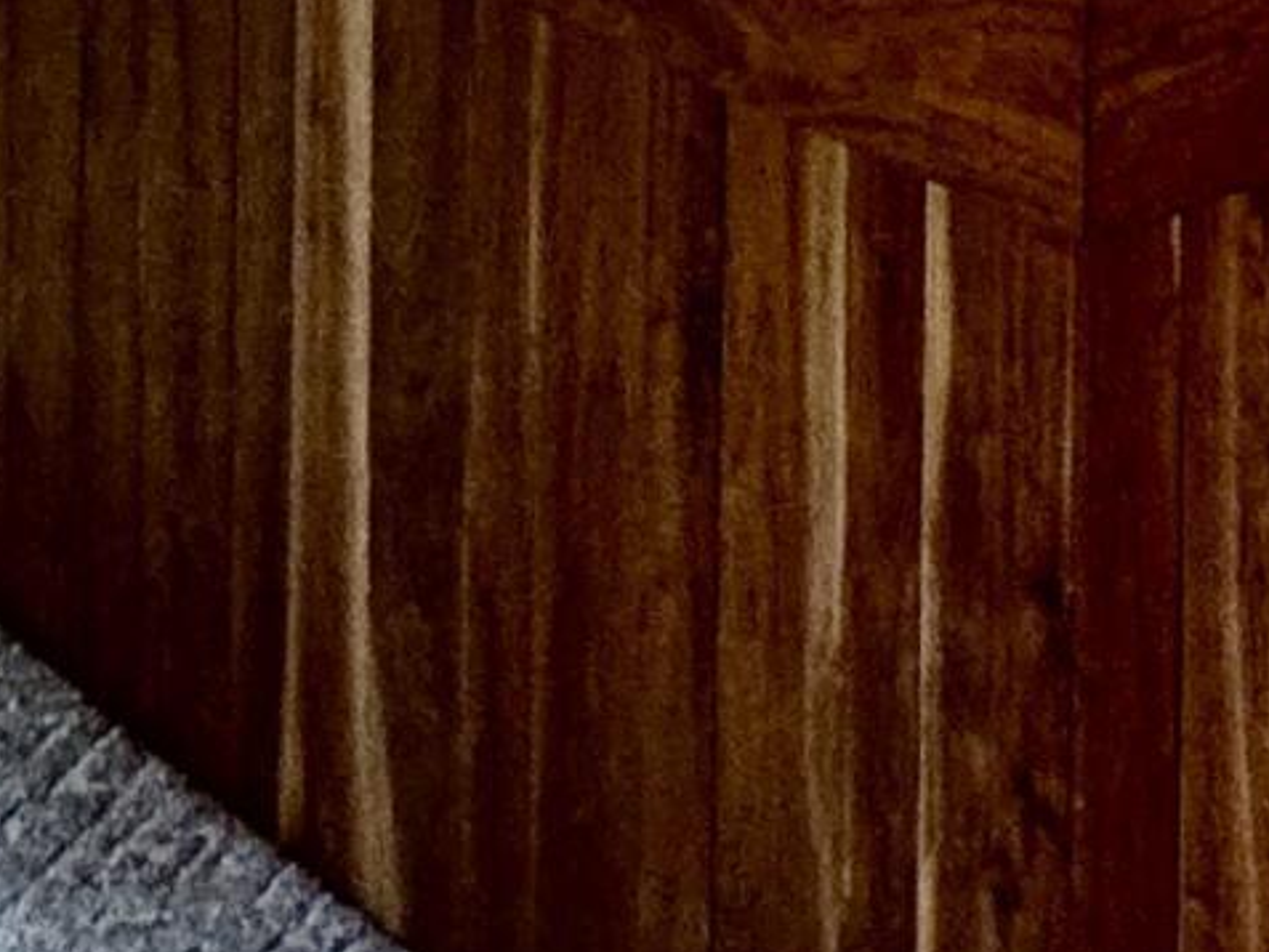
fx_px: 3227
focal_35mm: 88
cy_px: -828
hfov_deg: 15.8
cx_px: 2738
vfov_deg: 14.5
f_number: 2.2
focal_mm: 2.22
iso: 200
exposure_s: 1/120
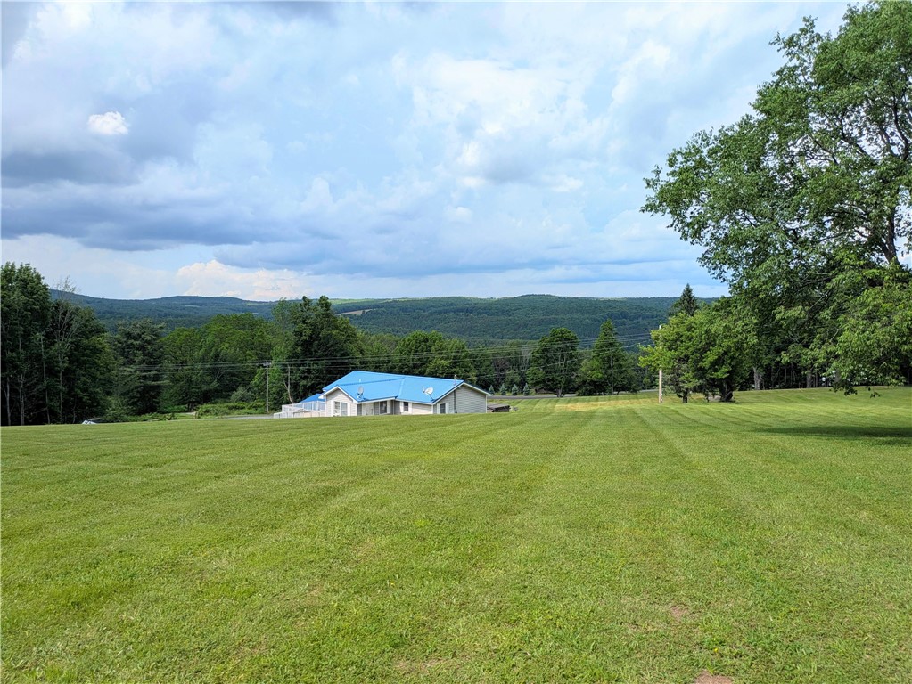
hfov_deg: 69.4
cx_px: 456
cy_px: 342
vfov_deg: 54.9
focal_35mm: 25
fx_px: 659
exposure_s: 1/2294
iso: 49
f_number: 1.89
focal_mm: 5.43
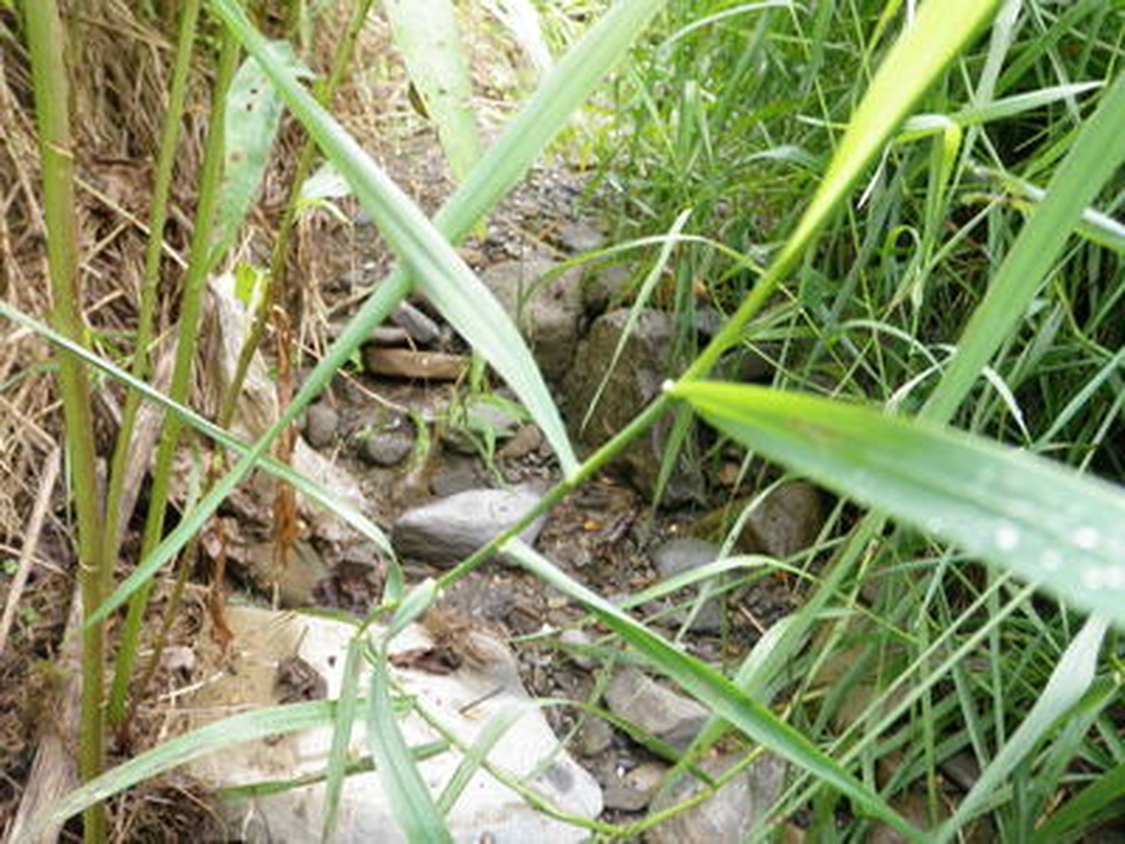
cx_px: 562
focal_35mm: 28
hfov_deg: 63.4
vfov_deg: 49.7
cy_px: 422
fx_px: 910
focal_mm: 5
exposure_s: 1/30
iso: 100
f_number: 3.5
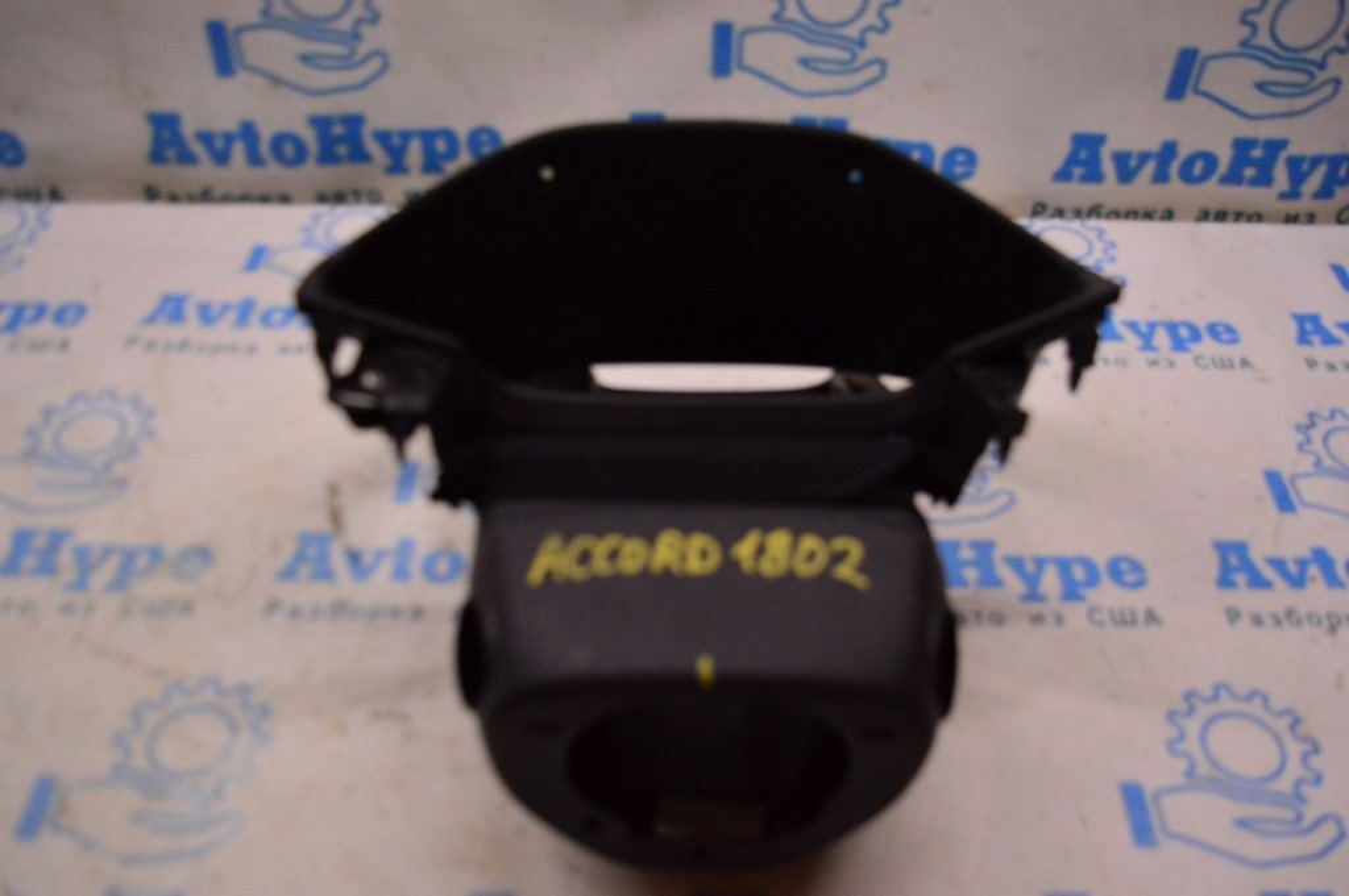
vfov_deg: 38.3
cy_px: 448
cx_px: 674
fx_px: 1292
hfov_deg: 55.1
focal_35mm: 34
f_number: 4
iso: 1600
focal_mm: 23
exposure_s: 1/400
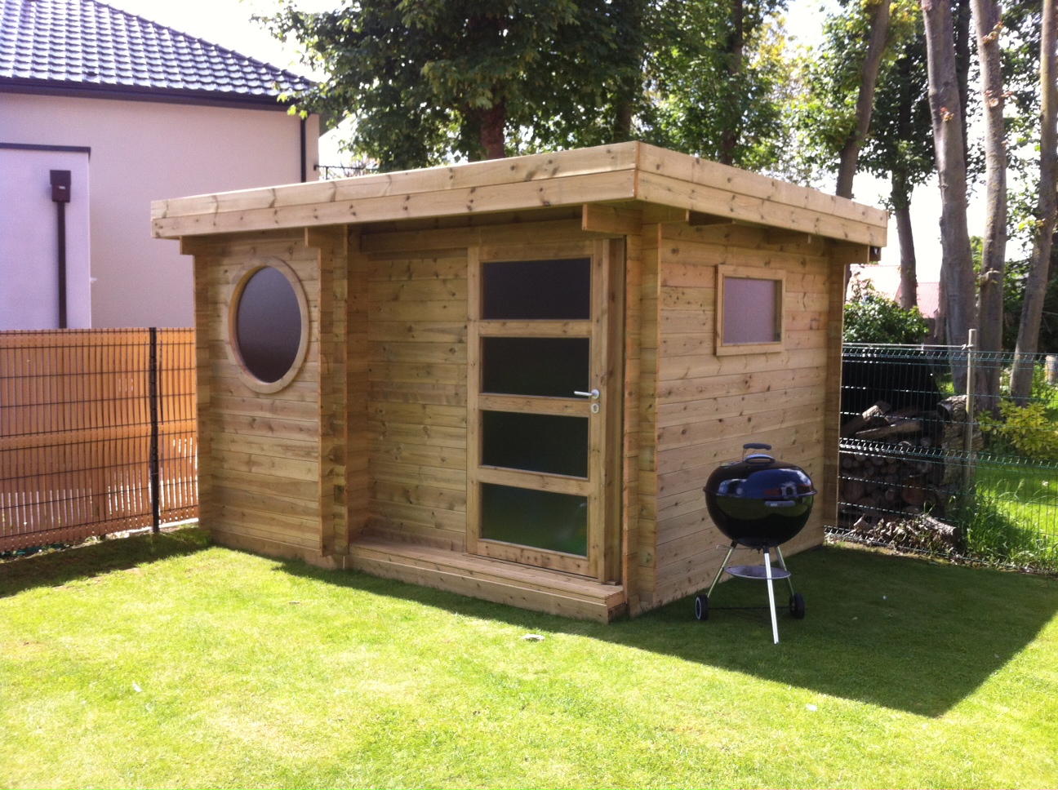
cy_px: 395
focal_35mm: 35
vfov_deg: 40.6
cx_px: 529
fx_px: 1068
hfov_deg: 52.7
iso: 80
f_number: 2.8
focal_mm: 3.85
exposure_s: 1/363
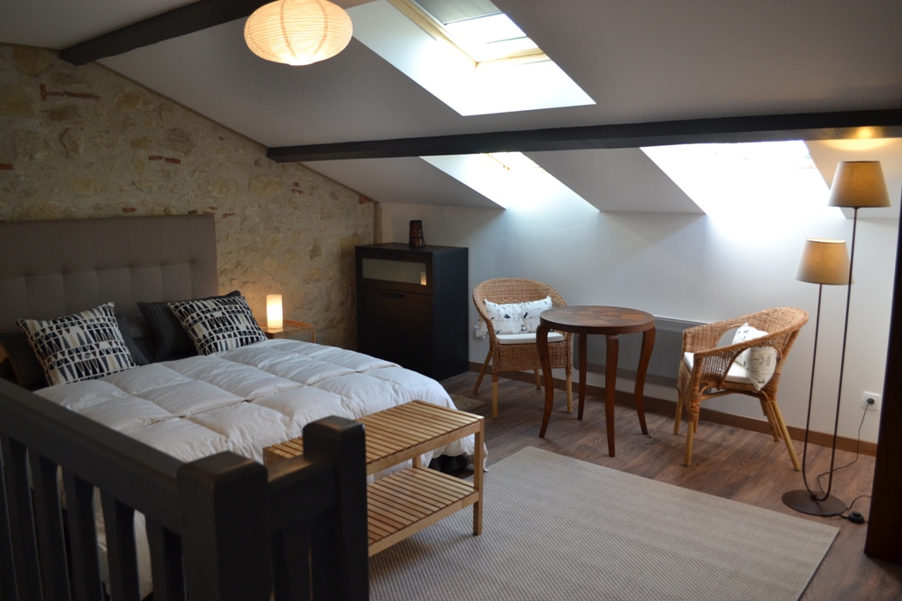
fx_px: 677
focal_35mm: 27
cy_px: 300
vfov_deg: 47.9
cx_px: 451
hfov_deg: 67.4
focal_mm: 18
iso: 400
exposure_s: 1/80
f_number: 4.5
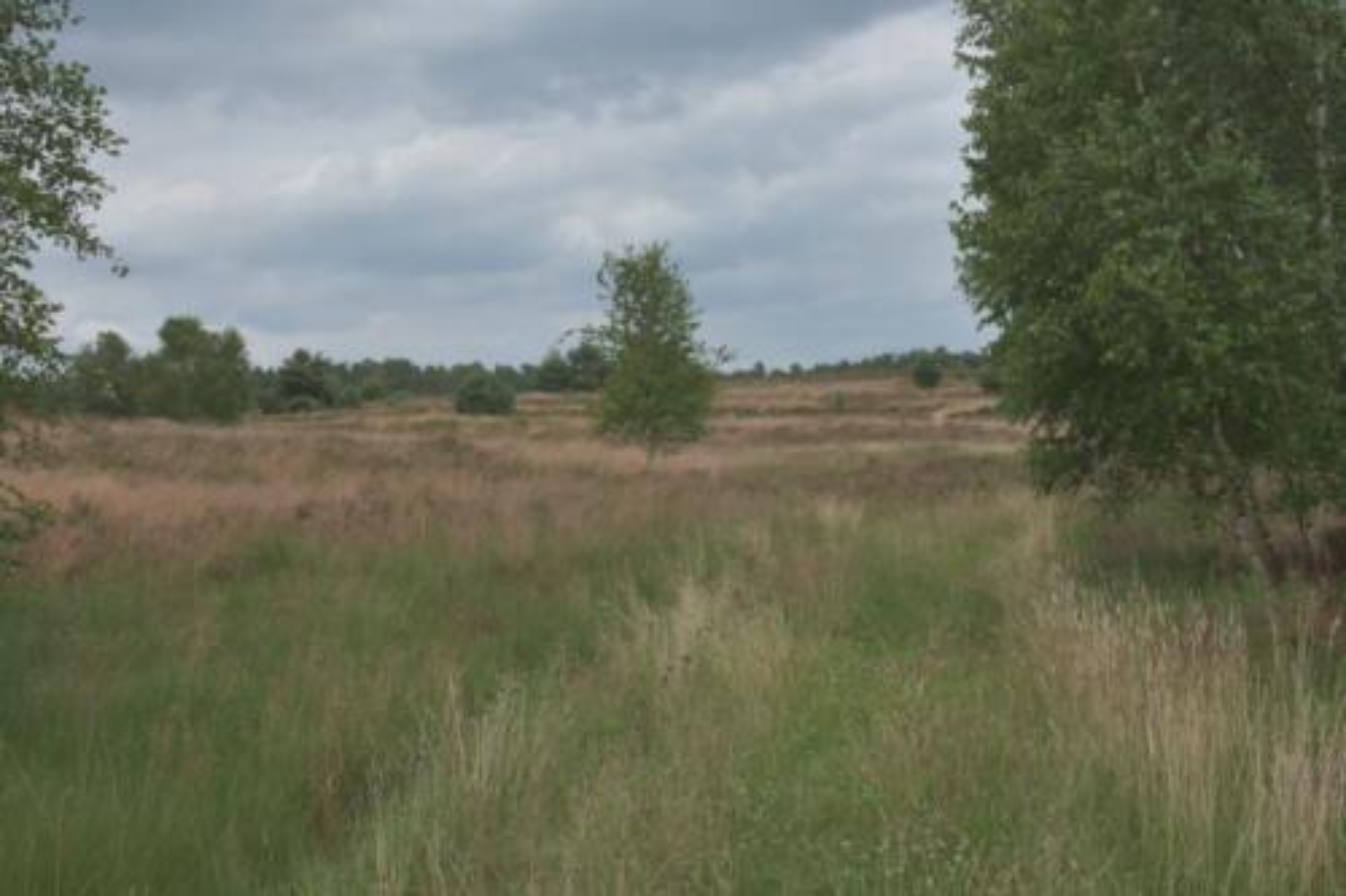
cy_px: 448
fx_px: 1682
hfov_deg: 43.6
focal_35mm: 45
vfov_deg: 29.8
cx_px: 673
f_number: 11
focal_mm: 30
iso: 1600
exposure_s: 1/2000
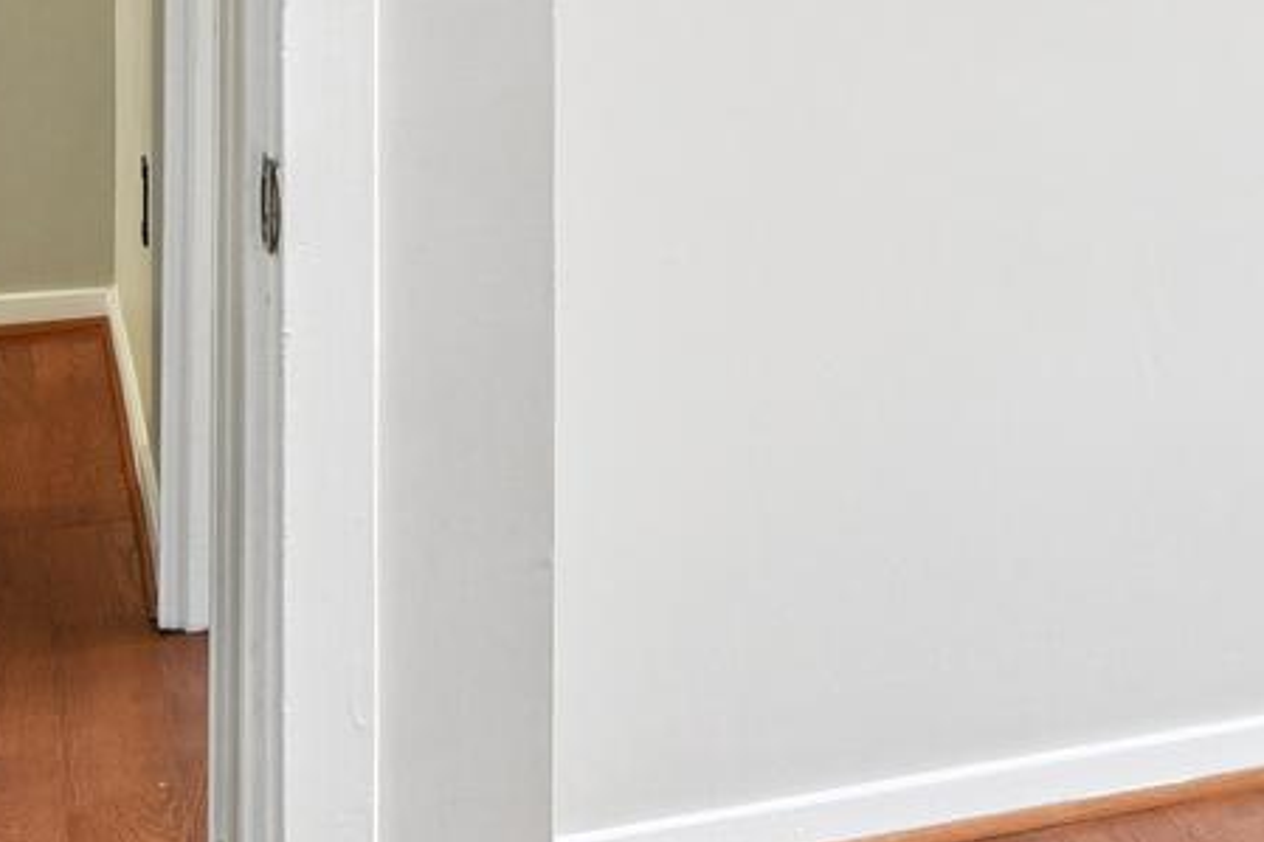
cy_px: -337
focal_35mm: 73
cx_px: 1132
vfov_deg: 17.2
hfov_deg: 26.8
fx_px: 2562
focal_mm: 16
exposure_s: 1/2.5
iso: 400
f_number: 8
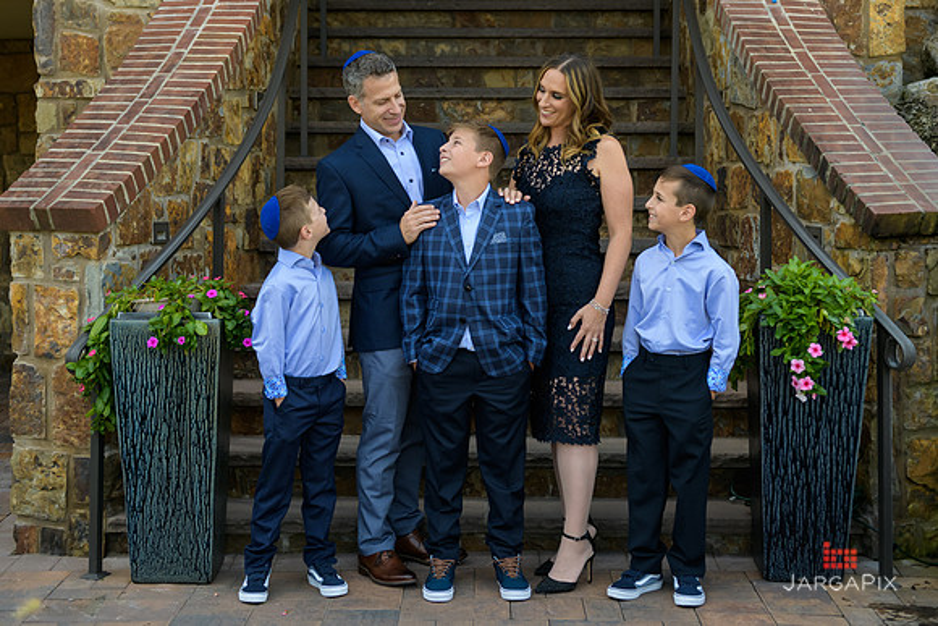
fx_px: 1506
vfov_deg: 23.4
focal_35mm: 58
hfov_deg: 34.6
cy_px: 215
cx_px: 469
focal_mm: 44
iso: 200
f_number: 3.2
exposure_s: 1/800
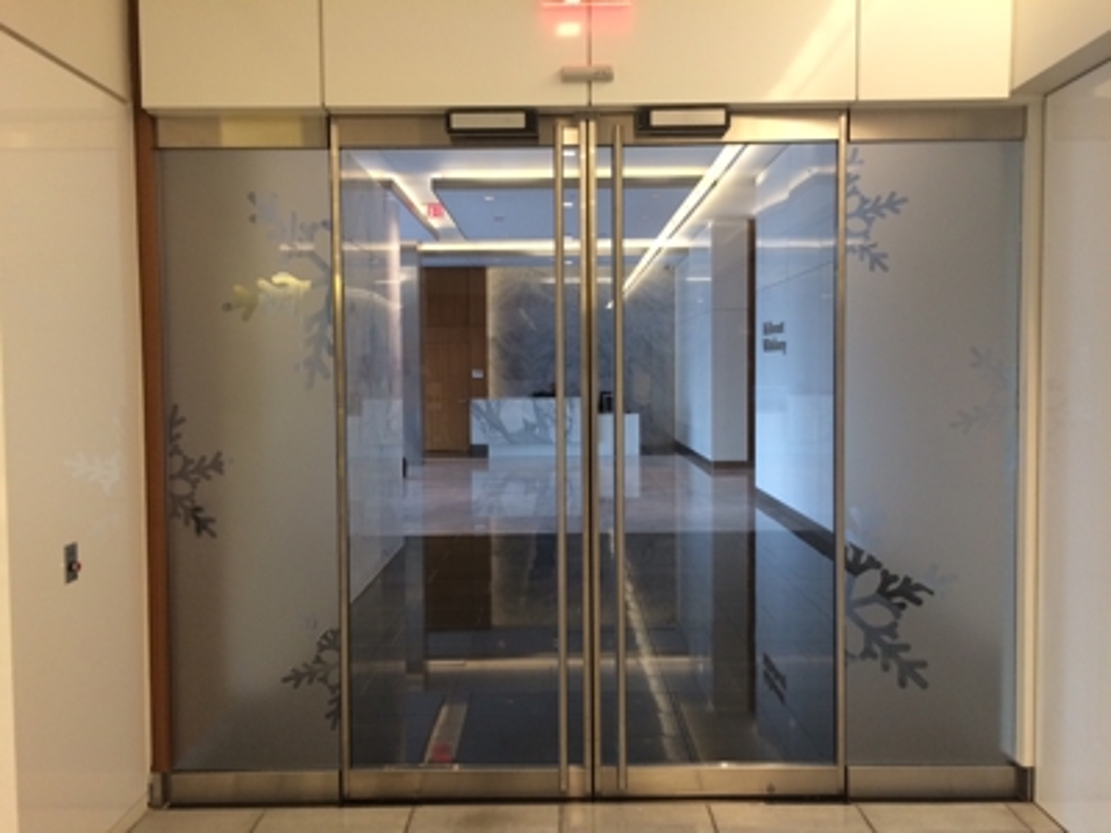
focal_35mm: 29
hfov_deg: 61.7
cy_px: 416
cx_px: 556
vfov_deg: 48.2
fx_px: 931
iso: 64
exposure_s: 1/30
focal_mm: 4.15
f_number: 2.2
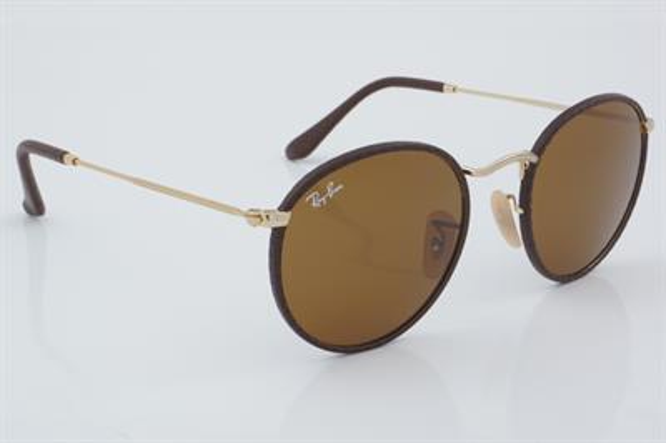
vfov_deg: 18.2
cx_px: 333
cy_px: 222
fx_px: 1386
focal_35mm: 75
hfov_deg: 27.0
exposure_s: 1/4
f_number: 32
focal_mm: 50
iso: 100
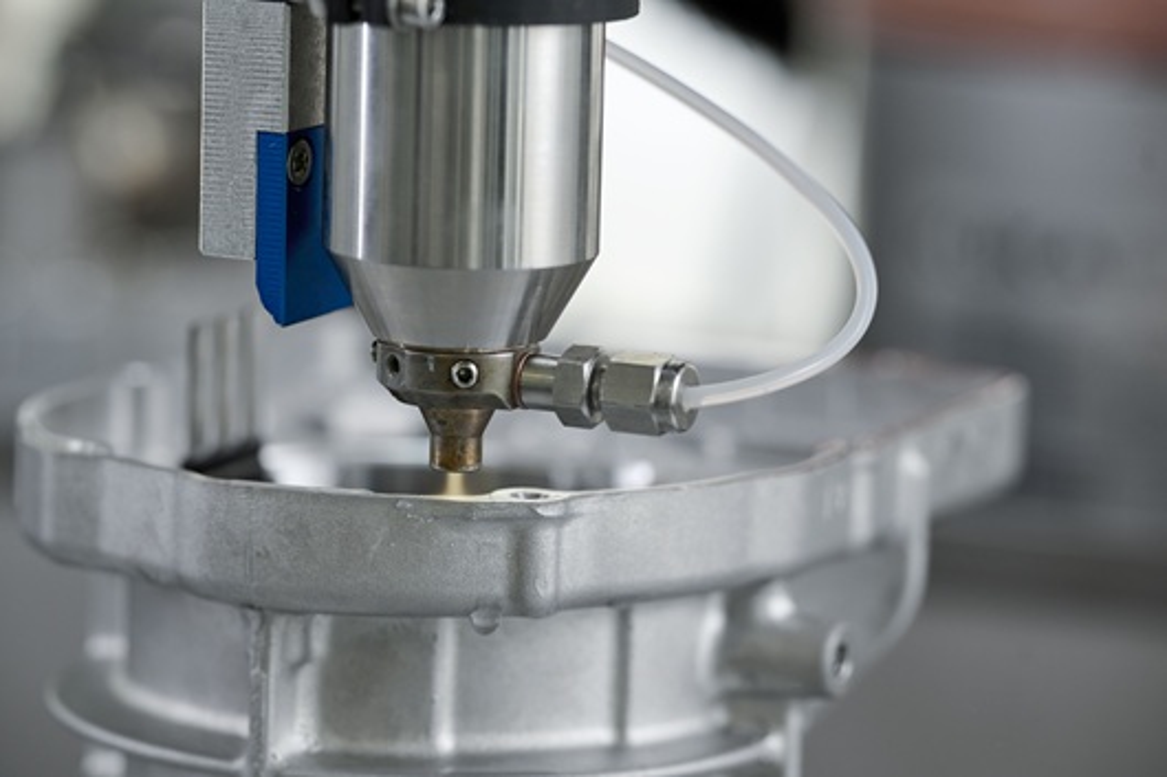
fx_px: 5833
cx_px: 584
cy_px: 388
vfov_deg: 7.6
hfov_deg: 11.4
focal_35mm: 180
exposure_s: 1/160
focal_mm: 180
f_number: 5
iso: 500
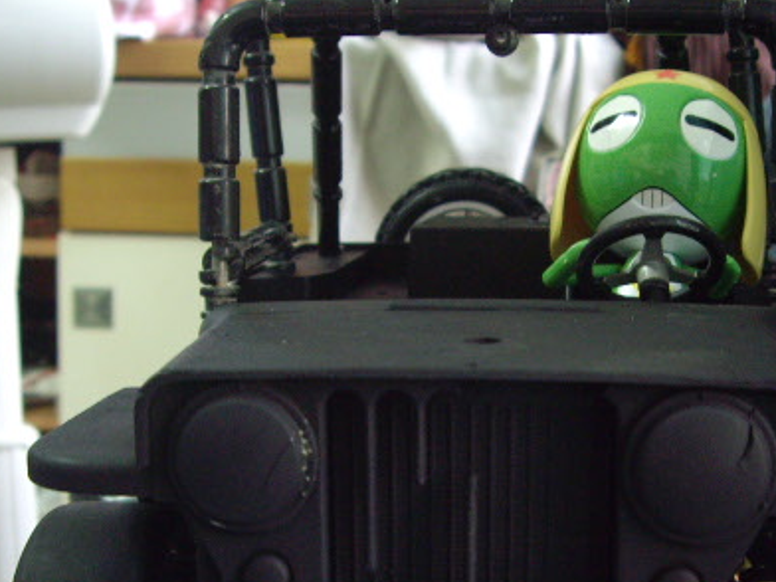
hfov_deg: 31.1
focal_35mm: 62
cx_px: 447
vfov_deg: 23.5
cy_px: 390
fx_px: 1390
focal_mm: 6.2
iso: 200
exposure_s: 1/4
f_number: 2.7
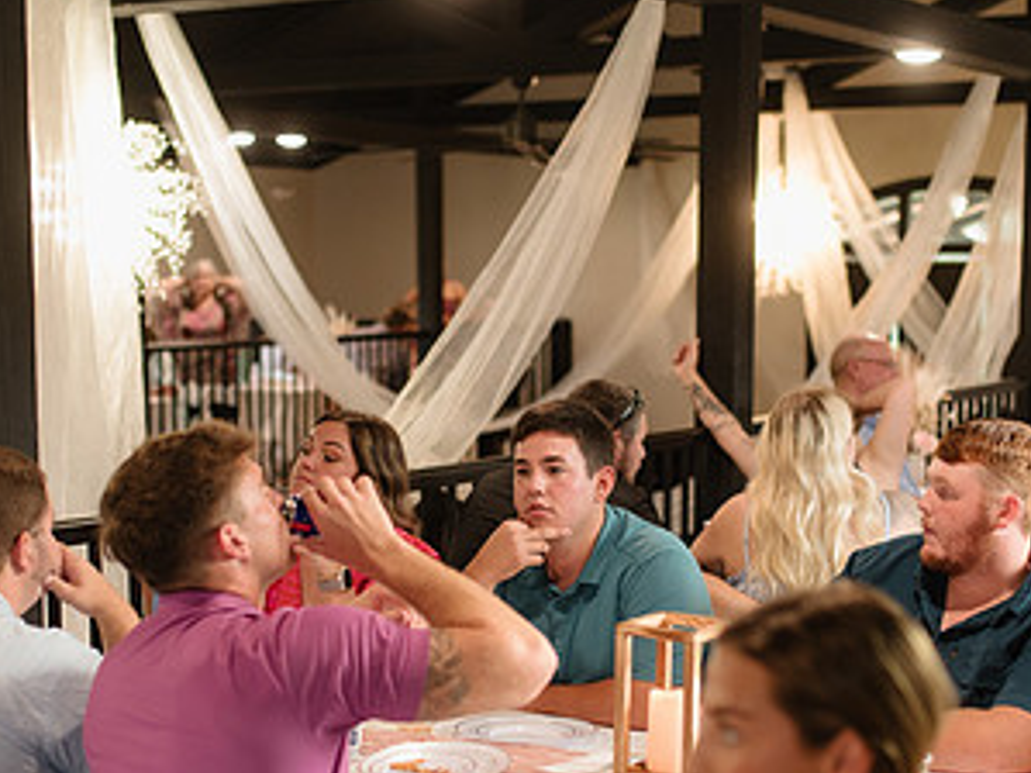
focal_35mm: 70
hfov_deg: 27.8
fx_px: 2084
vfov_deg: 20.9
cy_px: 533
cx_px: 537
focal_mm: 35
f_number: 1.4
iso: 1250
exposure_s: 1/200
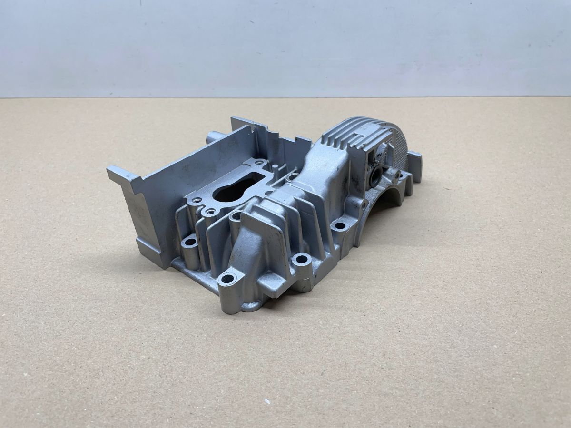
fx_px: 429
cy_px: 214
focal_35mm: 26
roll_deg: +4.0
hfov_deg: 67.3
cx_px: 286
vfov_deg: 53.1
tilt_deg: -36.0
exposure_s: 1/100
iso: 64
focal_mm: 4.2
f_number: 1.6
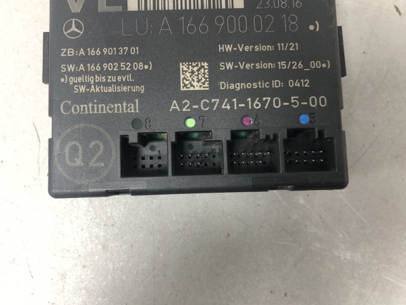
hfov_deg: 59.9
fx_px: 352
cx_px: 189
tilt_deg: -83.9
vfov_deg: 46.8
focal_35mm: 30
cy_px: 146
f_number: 1.8
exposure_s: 1/17
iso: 50
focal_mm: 4
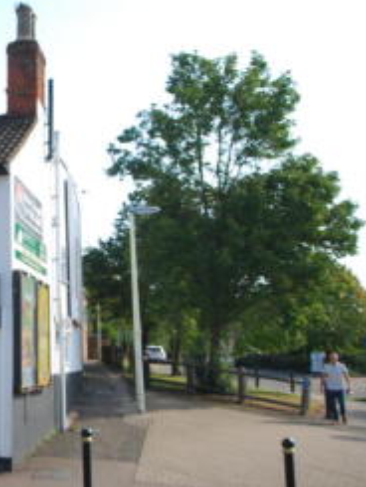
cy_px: 247
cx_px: -78
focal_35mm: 56
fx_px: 789
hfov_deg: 23.7
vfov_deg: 34.3
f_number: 6.3
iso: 100
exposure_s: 1/125
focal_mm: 20
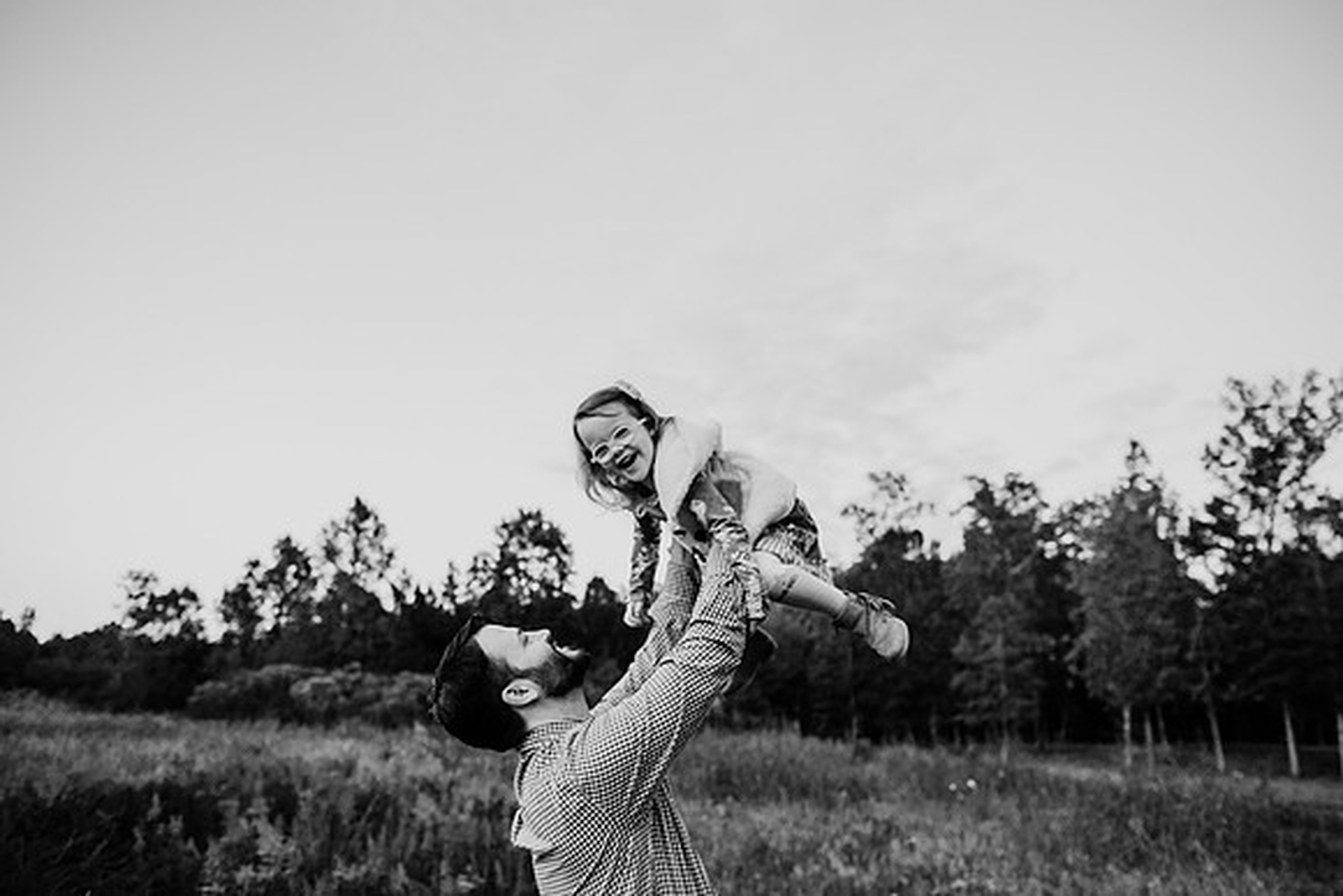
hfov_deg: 73.7
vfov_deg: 53.2
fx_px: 896
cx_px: 672
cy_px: 448
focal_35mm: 24
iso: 500
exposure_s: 1/250
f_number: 2.8
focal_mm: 24
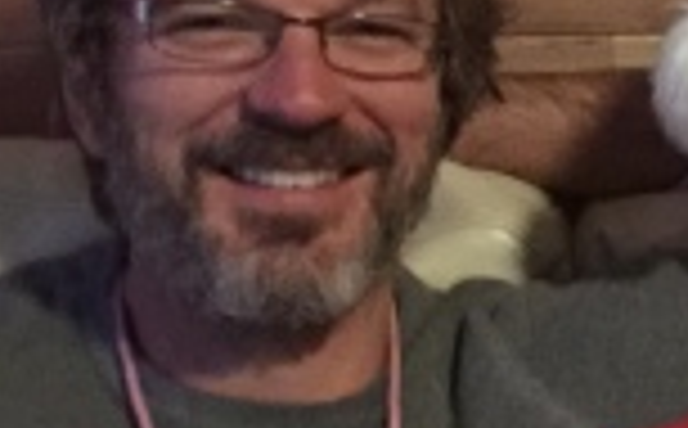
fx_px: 2414
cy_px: 261
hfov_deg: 15.3
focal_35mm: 129
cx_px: 931
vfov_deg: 10.1
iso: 320
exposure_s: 1/4
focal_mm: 4.15
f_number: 2.2
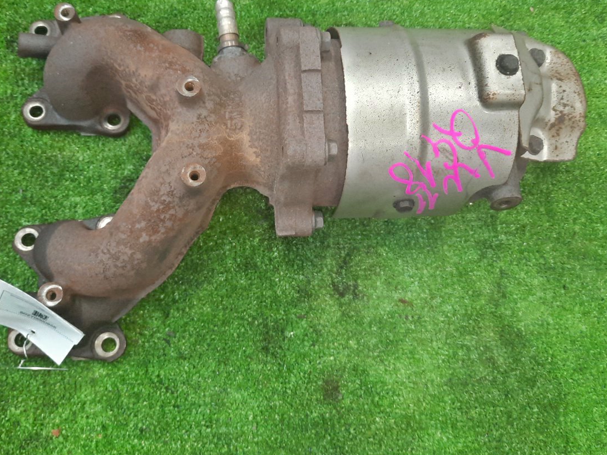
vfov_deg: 42.7
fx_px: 579
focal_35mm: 33
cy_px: 178
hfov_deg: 55.3
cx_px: 279
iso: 361
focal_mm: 4.6
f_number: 2
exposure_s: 1/50
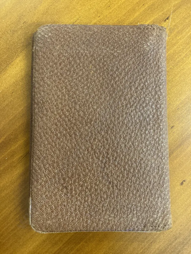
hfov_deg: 49.7
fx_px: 206
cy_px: 127
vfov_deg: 63.4
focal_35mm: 28
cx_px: 96
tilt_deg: -84.2
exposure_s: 1/50
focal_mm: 3.99
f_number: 1.8
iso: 320
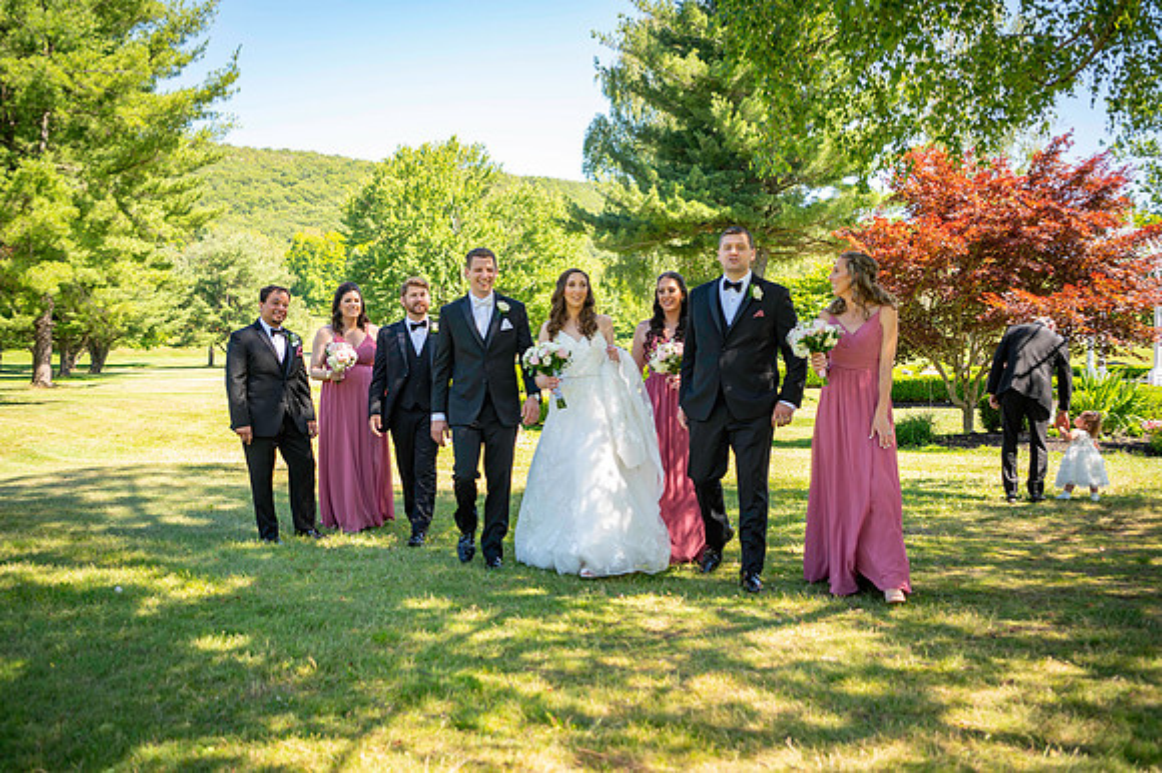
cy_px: 386
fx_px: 1226
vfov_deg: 35.0
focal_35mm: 38
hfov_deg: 50.7
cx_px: 581
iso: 100
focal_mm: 38
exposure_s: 1/250
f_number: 3.2
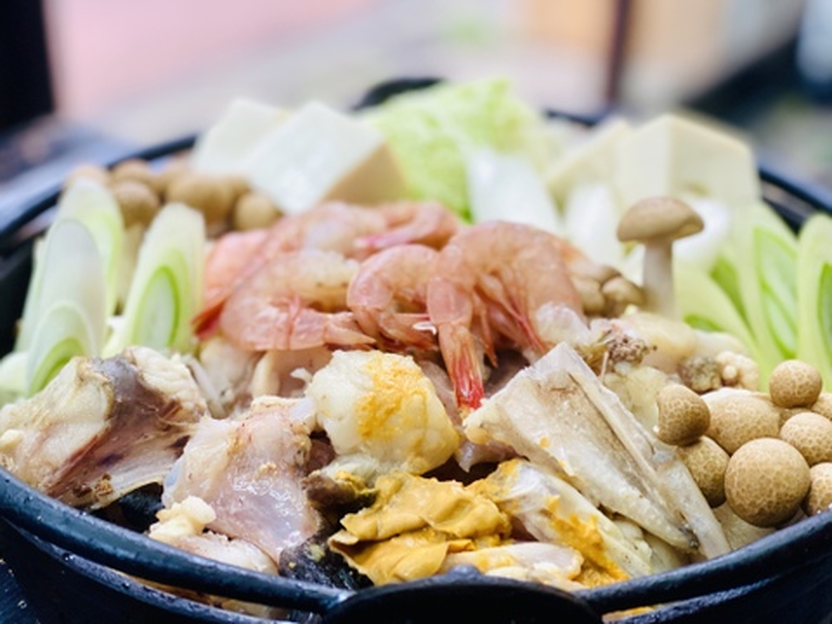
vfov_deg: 28.0
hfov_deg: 36.8
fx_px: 1250
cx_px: 416
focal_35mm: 52
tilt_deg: -31.2
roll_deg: -2.0
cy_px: 312
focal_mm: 6
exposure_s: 1/100
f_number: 2
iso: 80
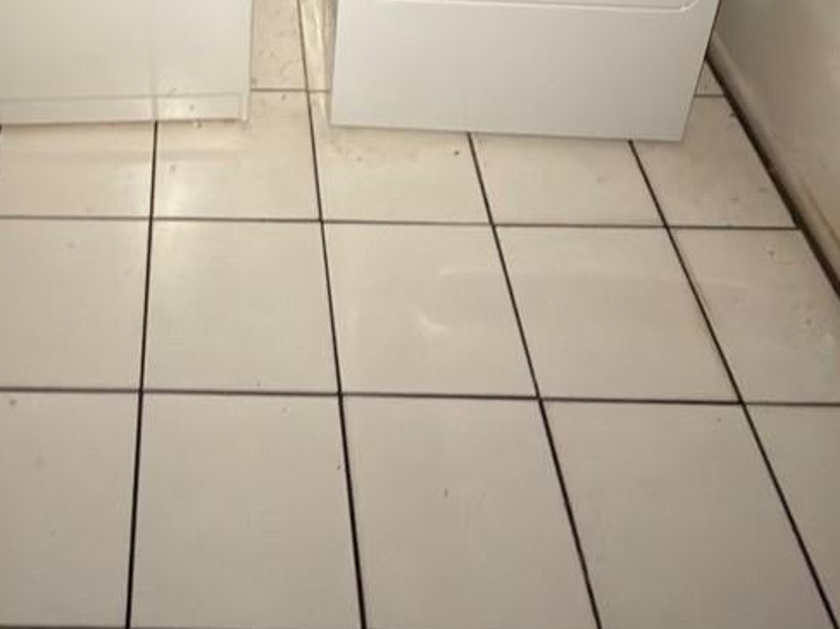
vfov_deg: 24.3
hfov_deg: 39.8
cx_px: 183
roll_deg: +0.6
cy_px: -326
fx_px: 1116
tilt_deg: -25.0
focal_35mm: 46
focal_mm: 2.22
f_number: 2.2
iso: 160
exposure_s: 1/30
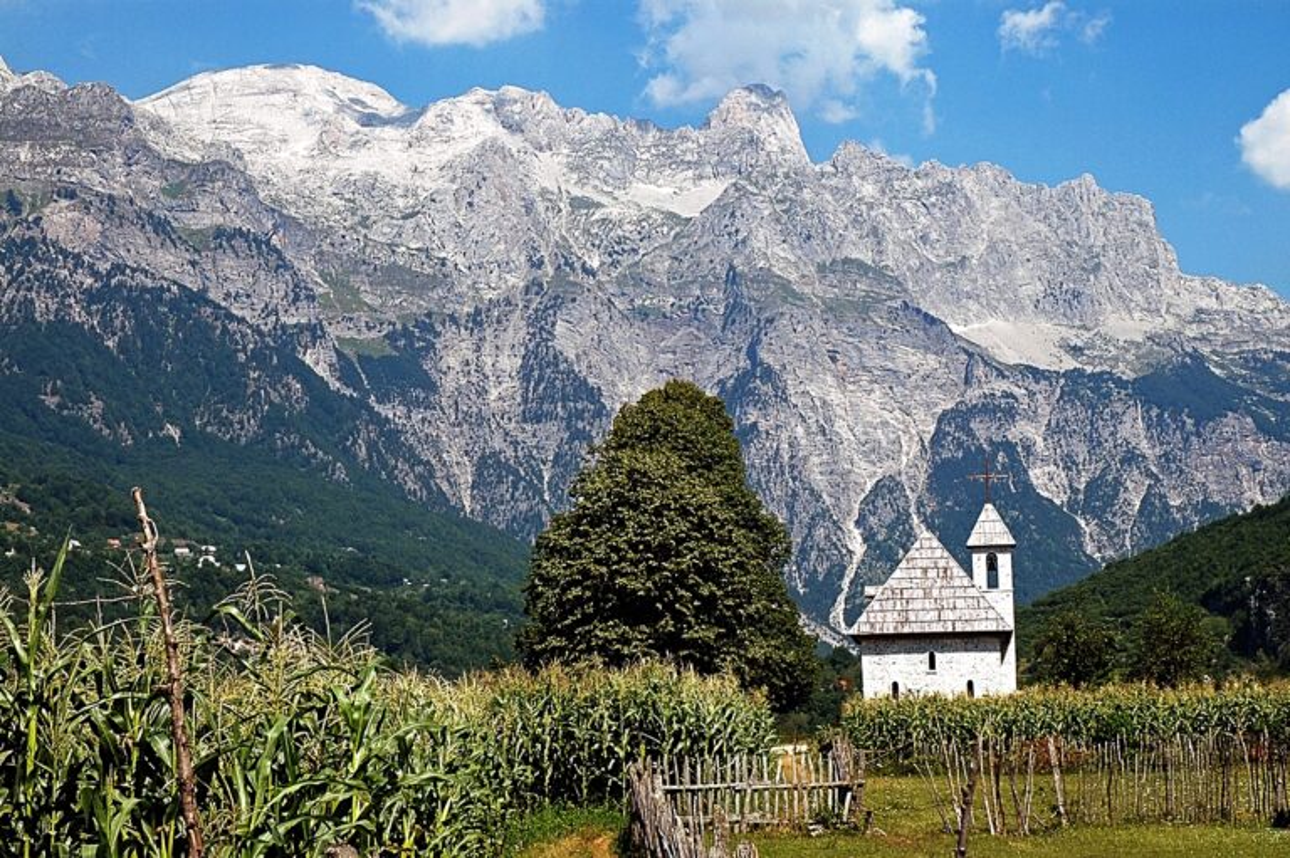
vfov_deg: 18.9
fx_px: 2578
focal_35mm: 72
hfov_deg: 28.1
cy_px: 429
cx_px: 645
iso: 200
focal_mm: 48
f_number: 16
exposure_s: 1/160
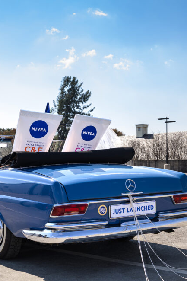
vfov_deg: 38.1
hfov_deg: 26.0
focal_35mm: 52
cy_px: 159
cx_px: 103
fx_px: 405
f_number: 7.1
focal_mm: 33
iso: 50
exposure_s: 1/200
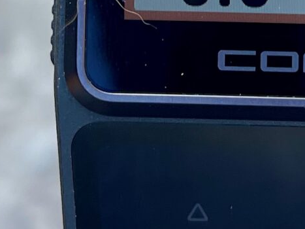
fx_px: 1207
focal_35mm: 137
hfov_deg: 14.4
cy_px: -174
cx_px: 223
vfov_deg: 10.2
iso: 50
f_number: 1.6
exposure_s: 1/121
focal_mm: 5.1
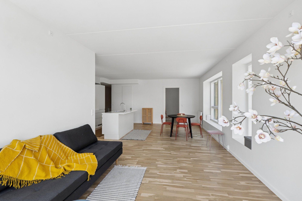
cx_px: 151
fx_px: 138
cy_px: 100
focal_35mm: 16
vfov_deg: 72.0
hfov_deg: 95.0
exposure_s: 1/100
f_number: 8
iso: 200
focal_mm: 11
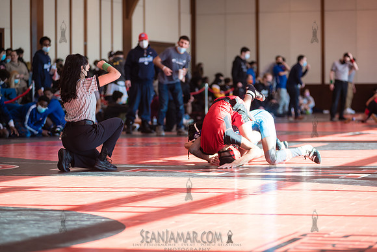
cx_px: 188
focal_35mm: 120
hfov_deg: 17.1
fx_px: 1257
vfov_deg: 11.4
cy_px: 126
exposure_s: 1/400
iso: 400
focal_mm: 120
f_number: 3.5
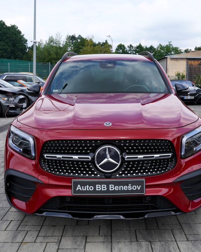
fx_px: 305
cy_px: 126
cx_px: 107
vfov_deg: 44.8
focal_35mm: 41
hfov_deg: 36.5
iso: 100
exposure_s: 1/250
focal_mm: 29
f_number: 8
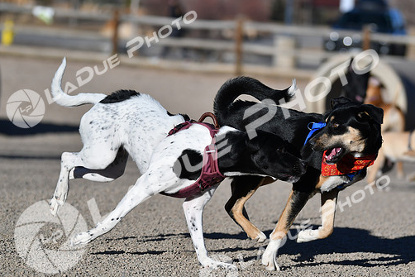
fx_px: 2398
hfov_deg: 9.9
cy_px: 152
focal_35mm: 208
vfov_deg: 6.6
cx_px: 198
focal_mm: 120
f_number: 2.8
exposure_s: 1/4000
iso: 100
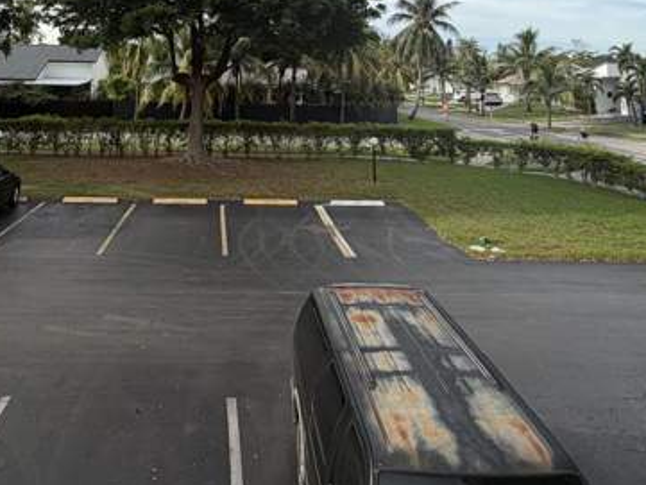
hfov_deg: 57.5
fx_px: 579
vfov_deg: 40.0
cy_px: 0
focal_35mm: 31
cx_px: 236
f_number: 2.2
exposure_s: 1/717
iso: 40
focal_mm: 2.22
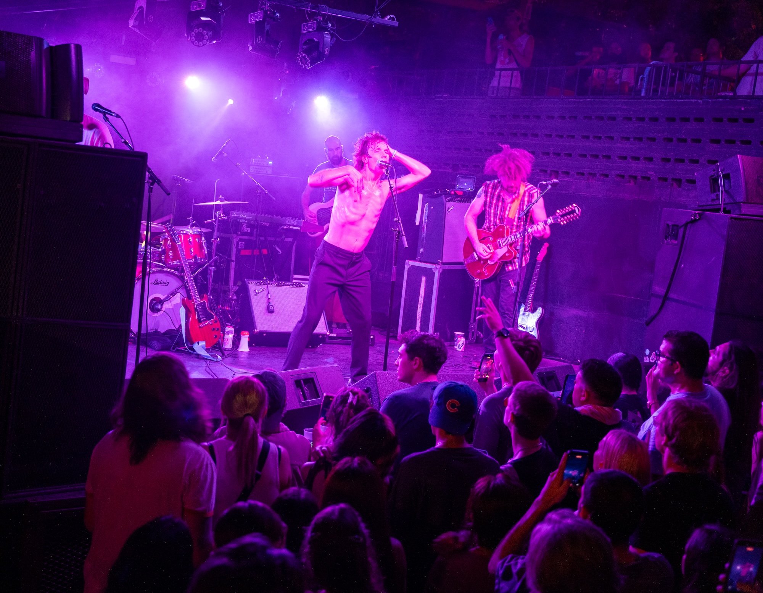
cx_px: 260
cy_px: 258
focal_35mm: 49
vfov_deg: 30.4
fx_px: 1089
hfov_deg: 38.2
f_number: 2.8
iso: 1600
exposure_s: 1/40
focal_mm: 39
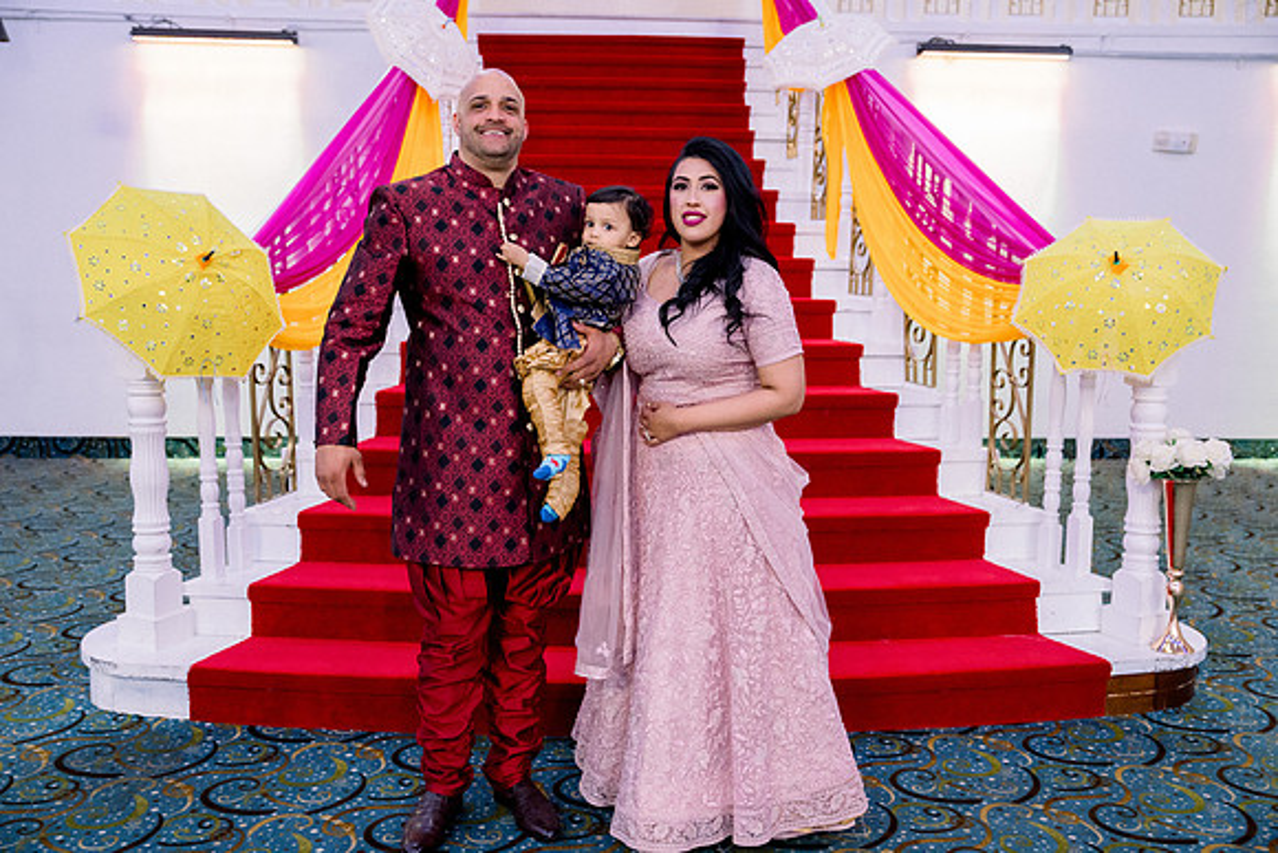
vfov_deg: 40.0
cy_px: 426
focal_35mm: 33
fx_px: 1172
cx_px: 639
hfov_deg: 57.2
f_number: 2.8
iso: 5000
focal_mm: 33
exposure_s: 1/125
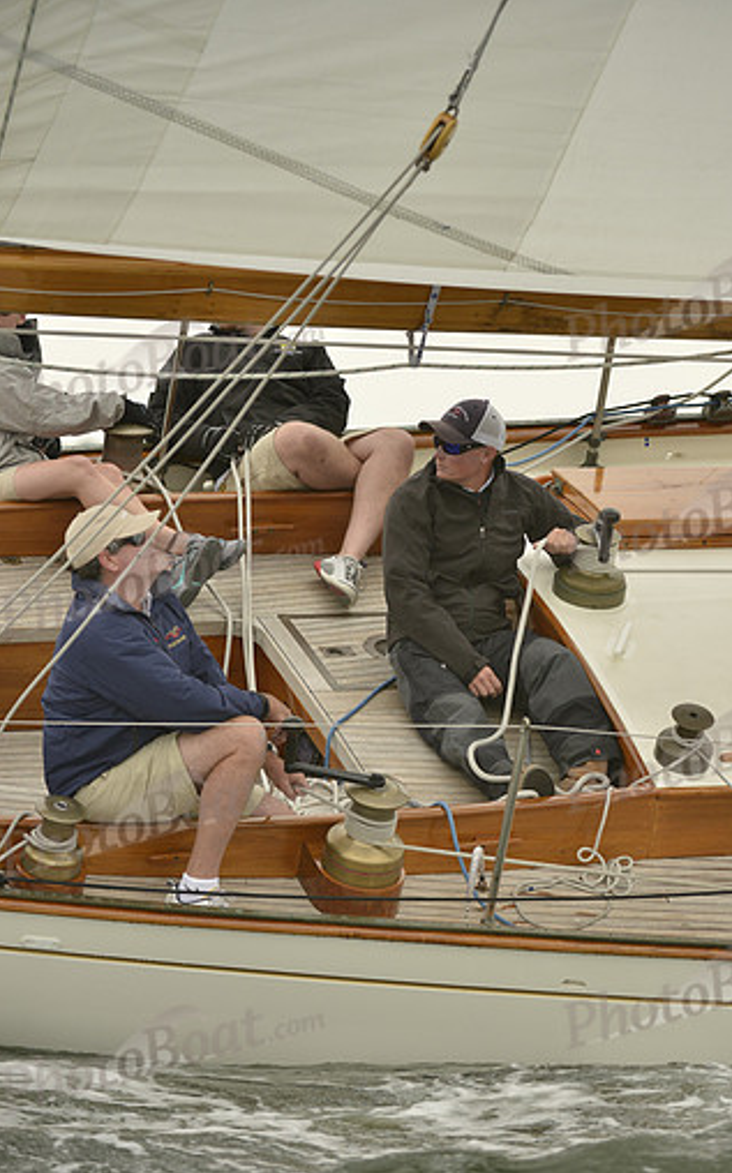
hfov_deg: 5.6
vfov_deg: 9.0
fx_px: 7446
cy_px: 667
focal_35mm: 233
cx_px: 445
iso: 400
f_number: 4
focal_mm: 200
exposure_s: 1/800
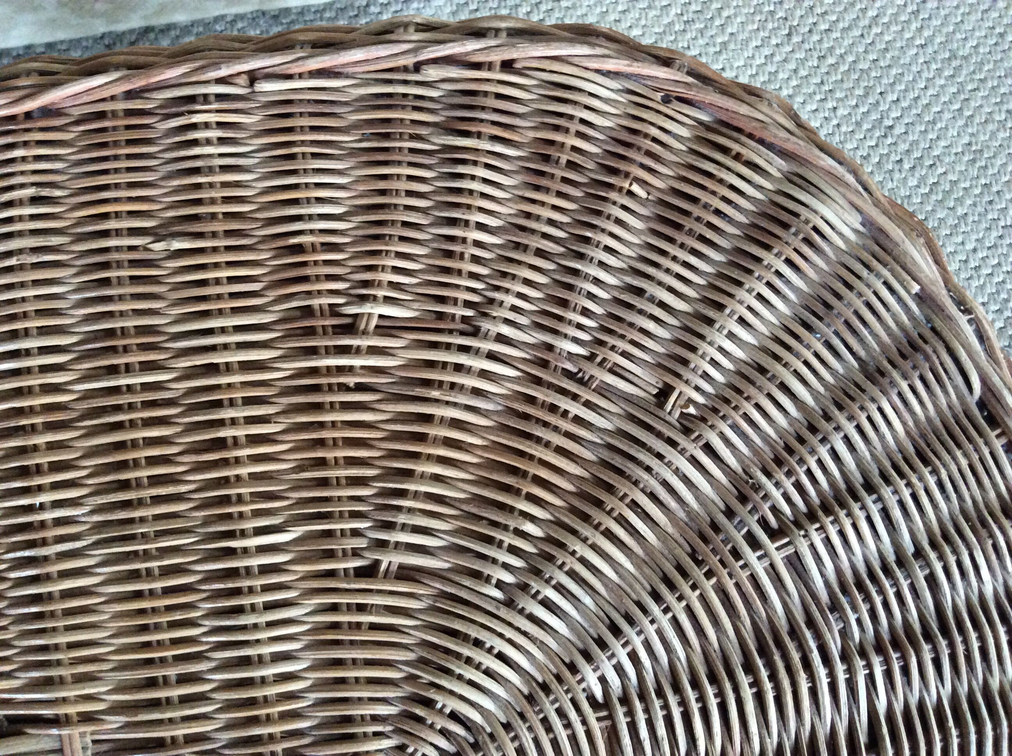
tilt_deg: -82.3
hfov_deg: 56.9
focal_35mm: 32
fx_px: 934
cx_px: 506
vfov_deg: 44.1
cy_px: 378
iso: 250
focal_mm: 3.3
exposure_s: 1/25
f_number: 2.4
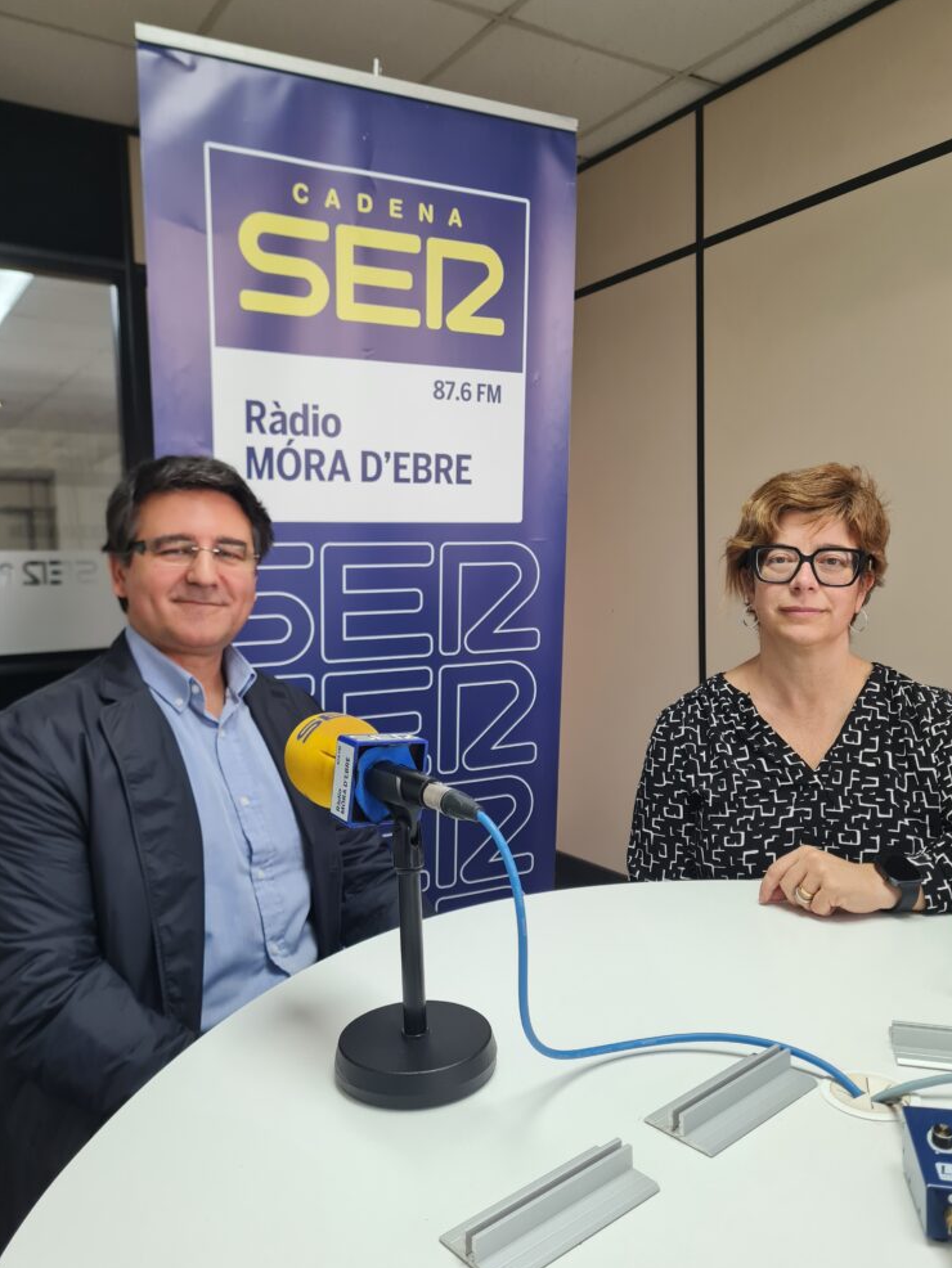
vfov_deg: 65.3
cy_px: 625
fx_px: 990
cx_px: 490
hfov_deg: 51.4
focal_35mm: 27
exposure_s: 1/100
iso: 125
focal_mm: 5.4
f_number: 1.8
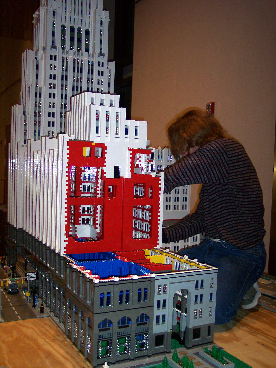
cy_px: 184
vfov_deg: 49.0
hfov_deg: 37.7
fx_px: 404
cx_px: 138
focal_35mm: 38
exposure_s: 1/30
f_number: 2.8
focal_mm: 8
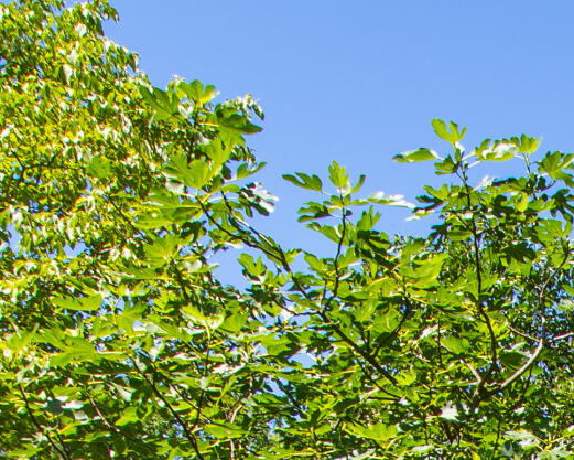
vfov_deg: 14.1
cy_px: 1051
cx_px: 905
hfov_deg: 19.8
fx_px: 1376
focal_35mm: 81
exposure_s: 1/60
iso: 100
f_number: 8
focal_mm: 10
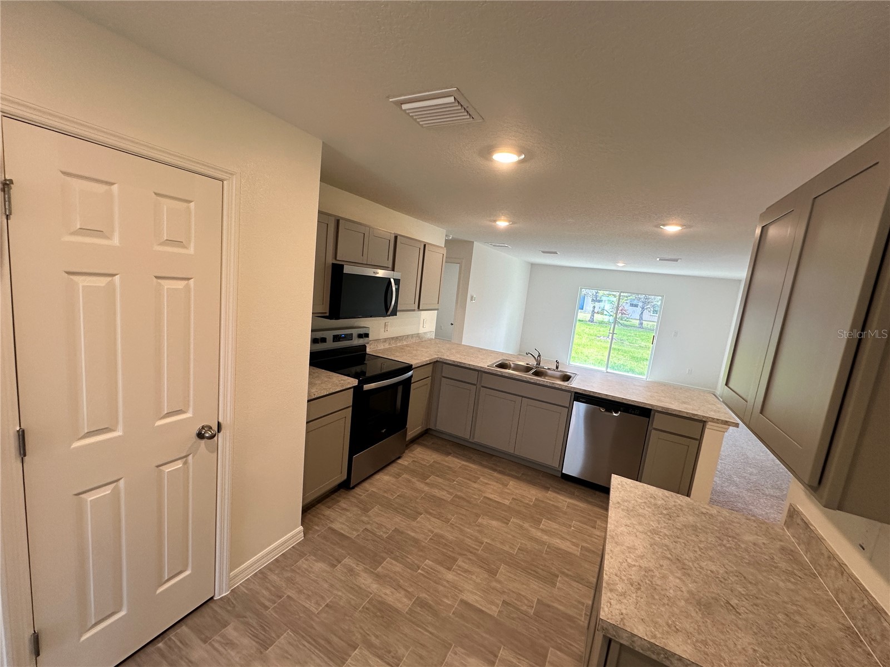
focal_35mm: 14
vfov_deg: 85.7
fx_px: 360
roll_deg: -6.1
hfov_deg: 102.1
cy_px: 334
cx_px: 445
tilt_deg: -8.7
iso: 160
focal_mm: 2.22
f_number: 2.2
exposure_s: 1/120
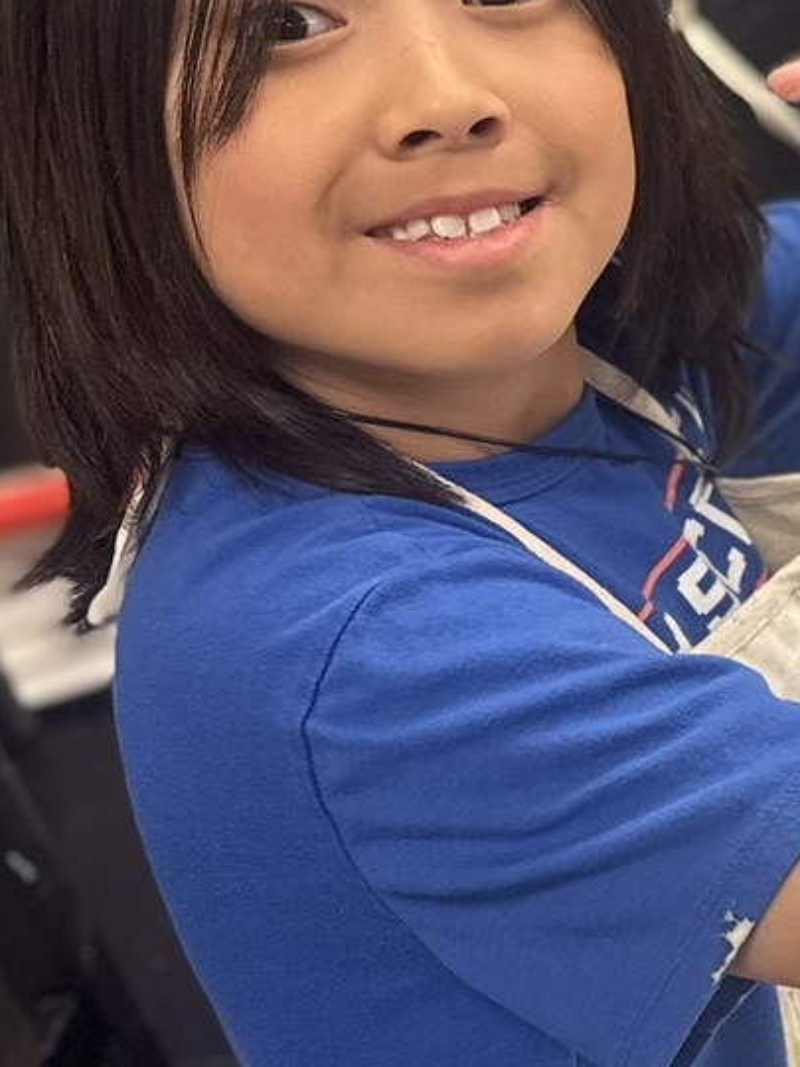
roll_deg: +2.9
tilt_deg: -23.0
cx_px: 1452
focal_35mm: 91
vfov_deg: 21.5
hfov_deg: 14.3
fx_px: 2804
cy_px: 360
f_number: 1.78
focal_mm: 6.86
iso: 160
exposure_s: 1/60
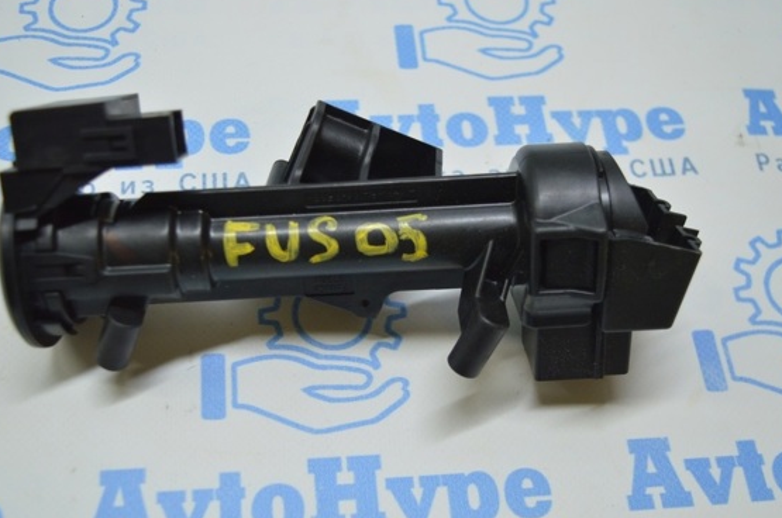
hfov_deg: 43.6
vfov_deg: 29.7
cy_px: 278
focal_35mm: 45
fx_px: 976
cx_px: 345
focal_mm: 26
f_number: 4
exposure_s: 1/60
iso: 400
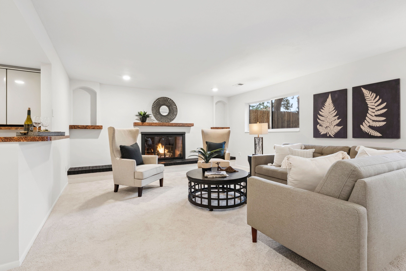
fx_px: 192
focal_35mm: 17
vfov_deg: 70.5
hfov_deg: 93.2
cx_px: 203
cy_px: 136
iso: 500
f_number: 8
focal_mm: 17
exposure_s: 1/10
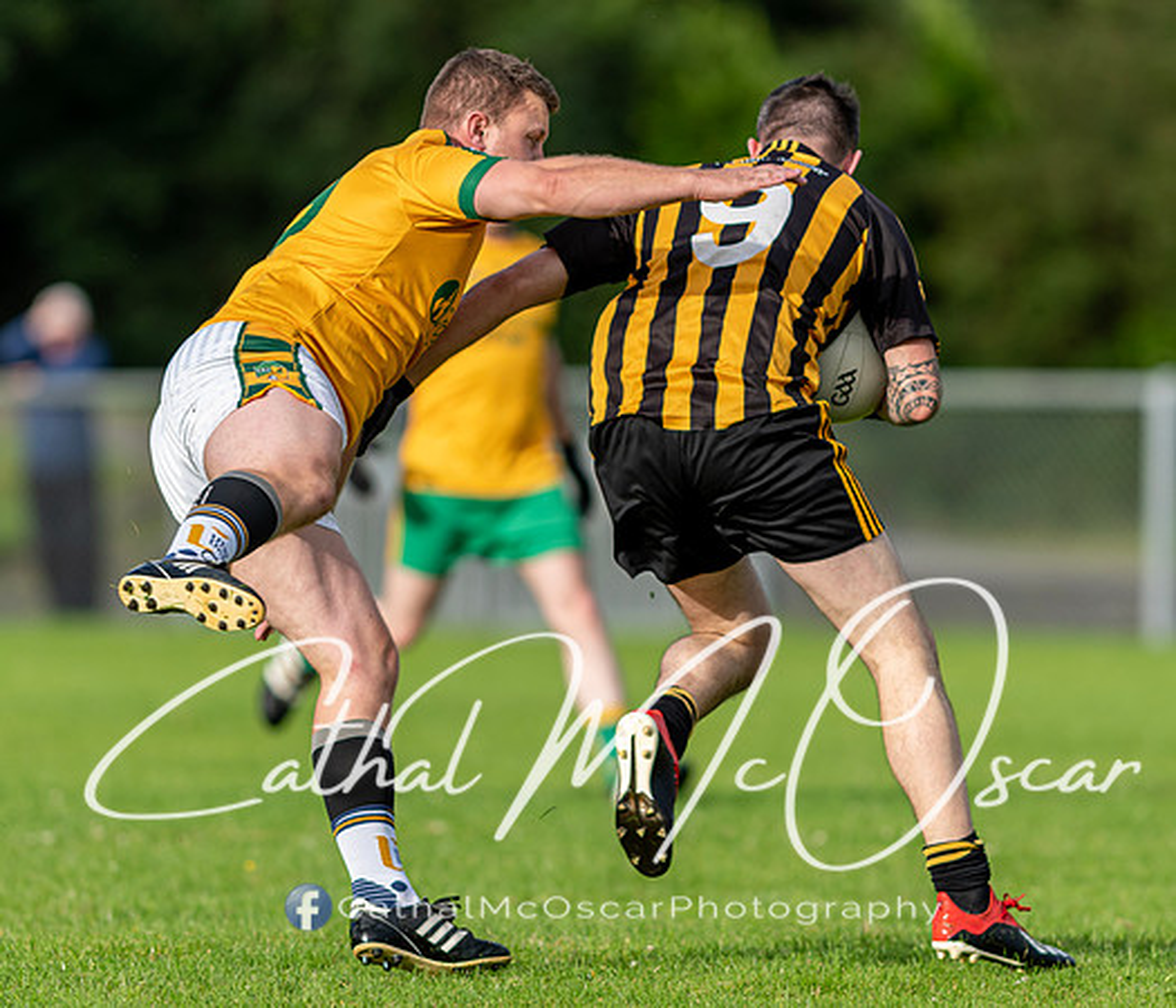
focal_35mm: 596
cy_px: 507
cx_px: 680
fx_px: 21335
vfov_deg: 2.7
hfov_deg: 3.2
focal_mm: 300
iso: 100
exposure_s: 1/1000
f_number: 2.8
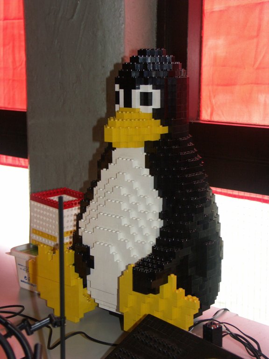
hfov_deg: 22.9
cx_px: 134
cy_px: 180
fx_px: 663
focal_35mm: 64
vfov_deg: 30.3
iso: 160
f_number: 3.2
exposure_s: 1/60
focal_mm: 16.39
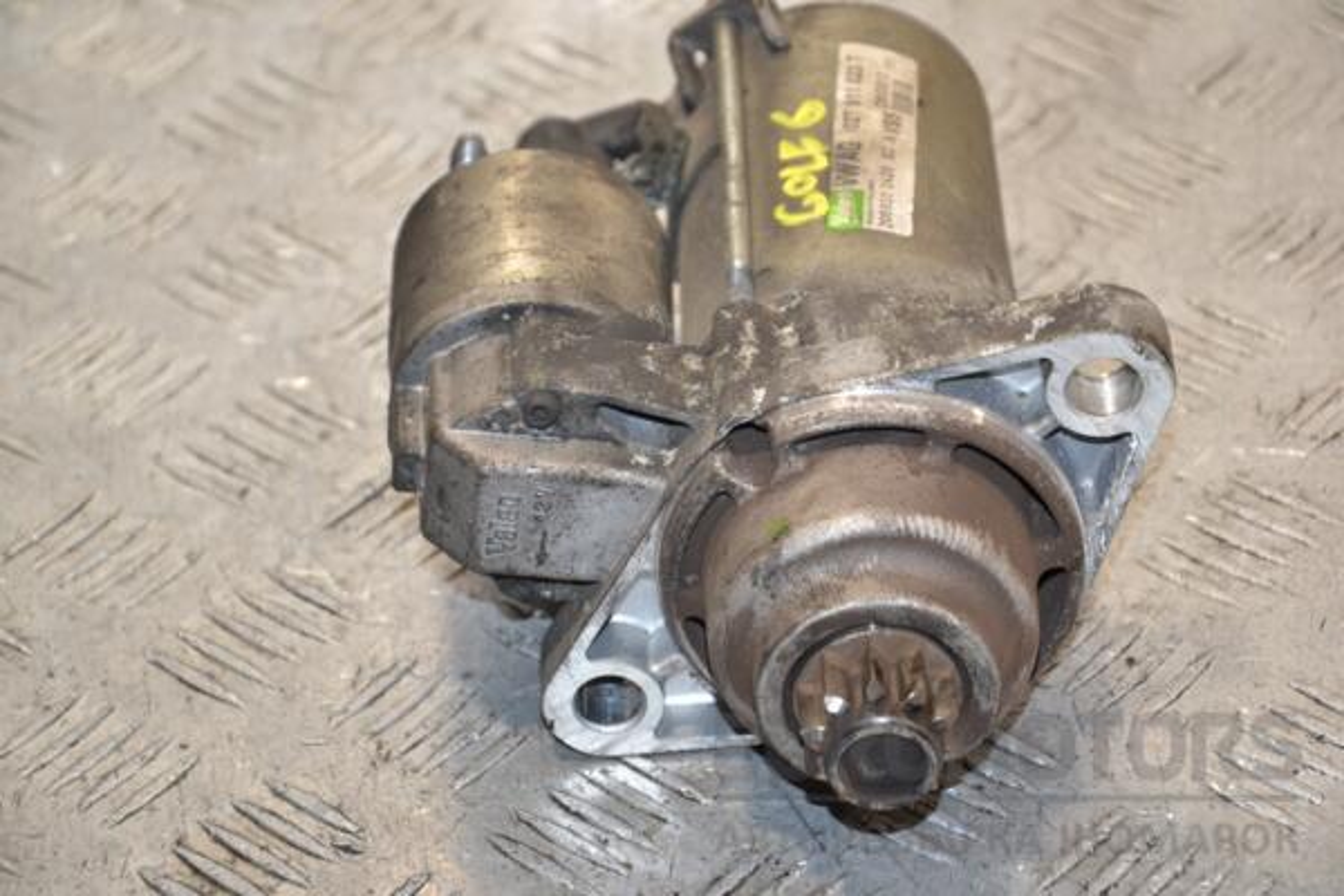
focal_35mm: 138
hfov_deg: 14.9
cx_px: 672
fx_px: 5152
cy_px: 448
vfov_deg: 9.9
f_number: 6.3
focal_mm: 92
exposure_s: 1/200
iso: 800
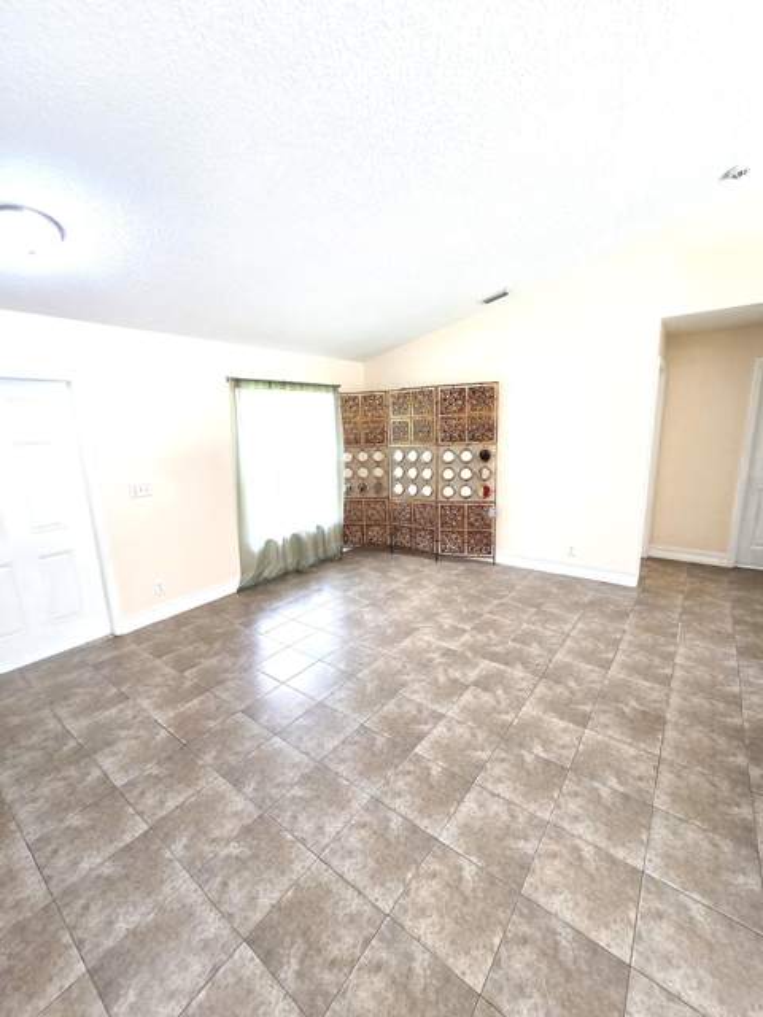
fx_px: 382
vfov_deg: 106.2
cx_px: 382
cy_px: 508
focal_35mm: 13
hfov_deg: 89.9
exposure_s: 1/120
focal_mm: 2.2
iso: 125
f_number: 2.2
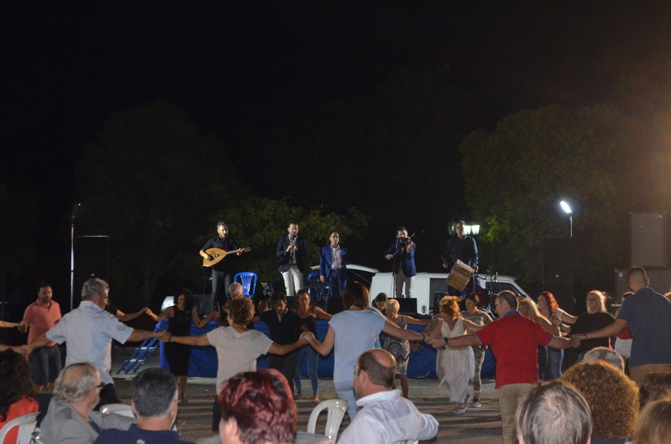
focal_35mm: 82
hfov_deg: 24.7
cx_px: 336
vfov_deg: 16.5
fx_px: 1534
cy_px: 222
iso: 3200
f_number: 7.1
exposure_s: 1/60
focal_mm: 55
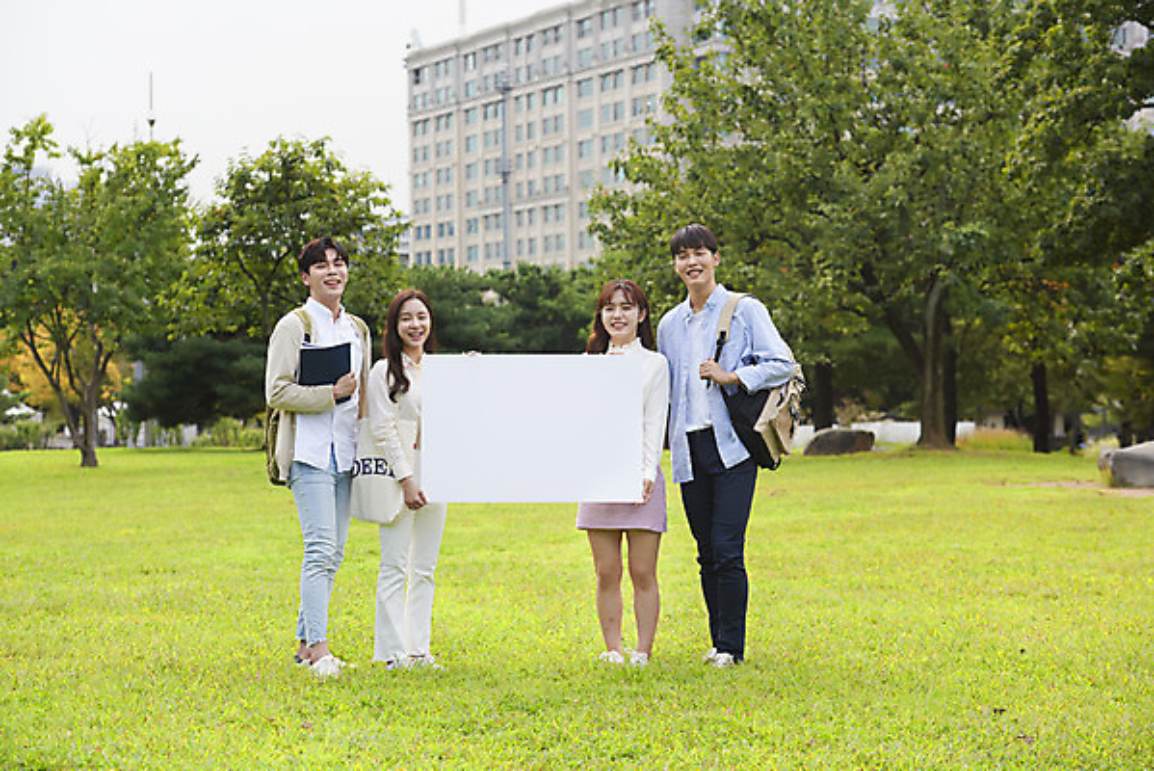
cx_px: 577
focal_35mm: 92
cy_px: 386
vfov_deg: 14.9
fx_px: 2950
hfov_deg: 22.1
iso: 320
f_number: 4.5
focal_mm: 92
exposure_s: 1/500
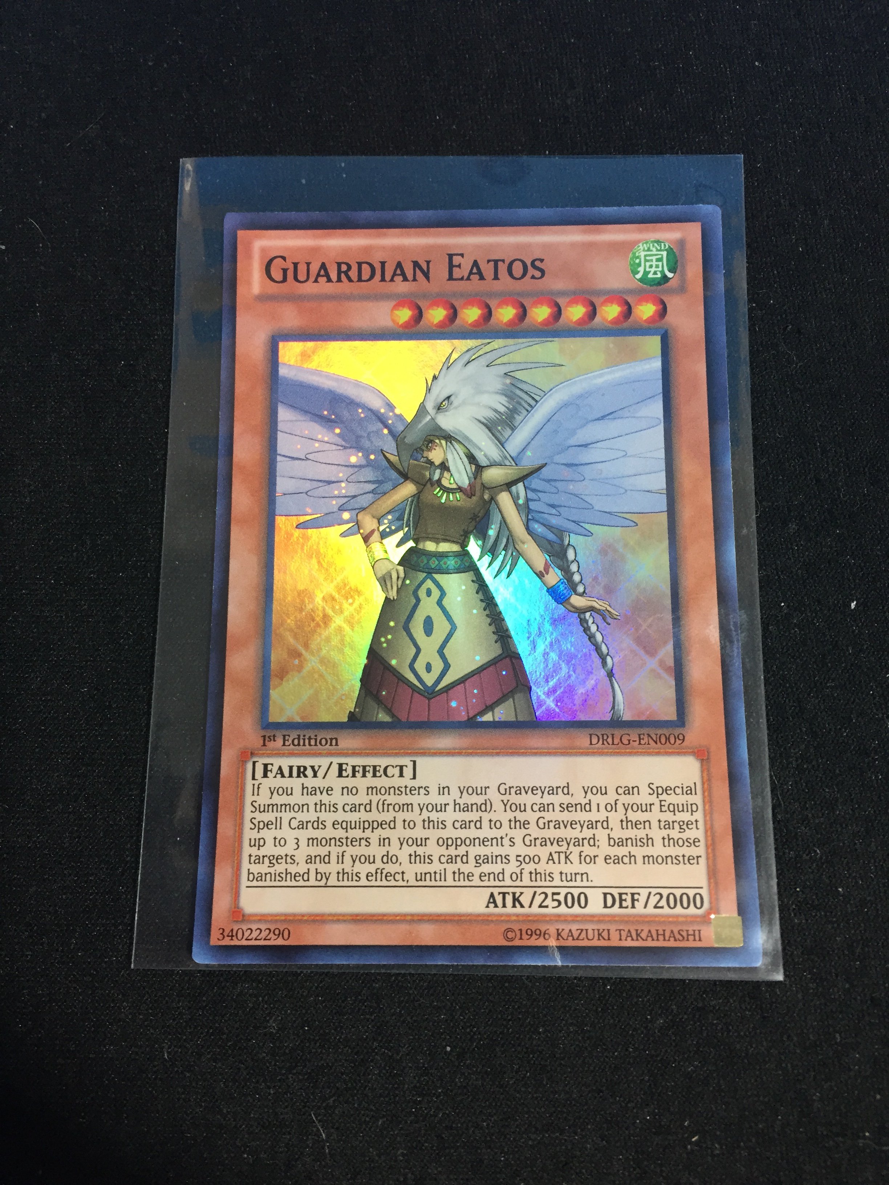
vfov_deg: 61.7
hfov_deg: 48.2
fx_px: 993
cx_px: 444
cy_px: 592
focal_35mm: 29
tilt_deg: -79.7
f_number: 2.2
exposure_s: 1/30
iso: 100
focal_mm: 4.15
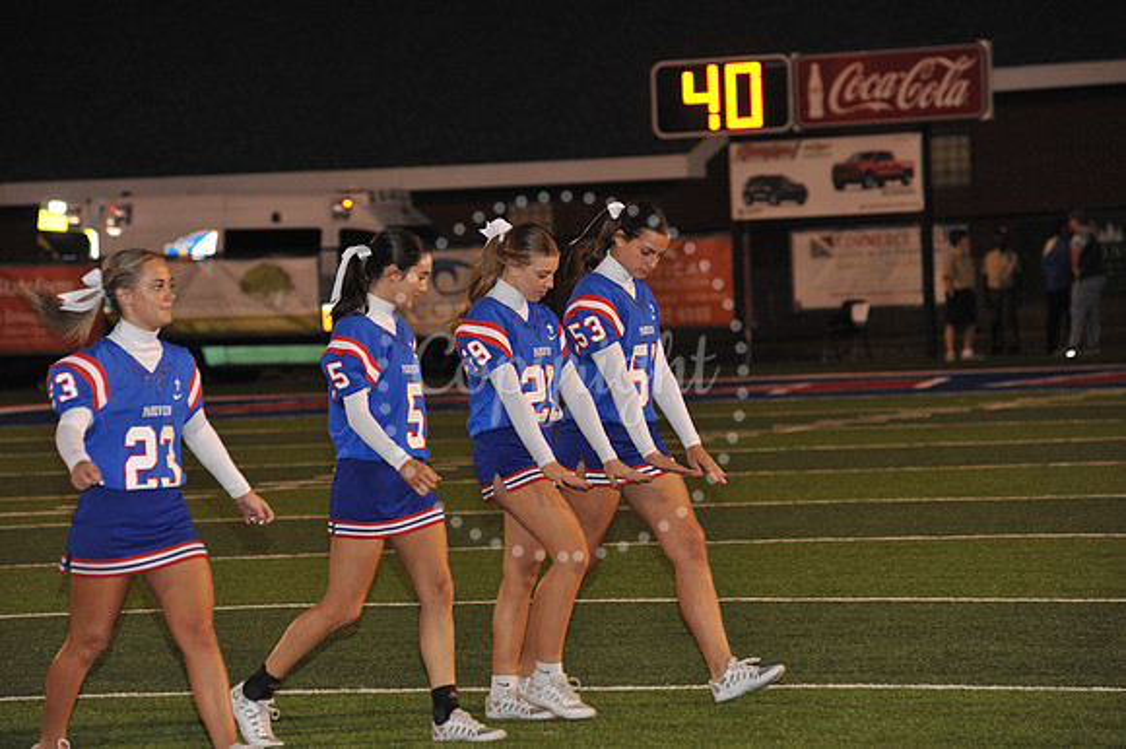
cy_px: 374
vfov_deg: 6.9
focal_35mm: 200
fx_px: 6252
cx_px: 563
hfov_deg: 10.3
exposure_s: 1/160
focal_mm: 200
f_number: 7.1
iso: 1600
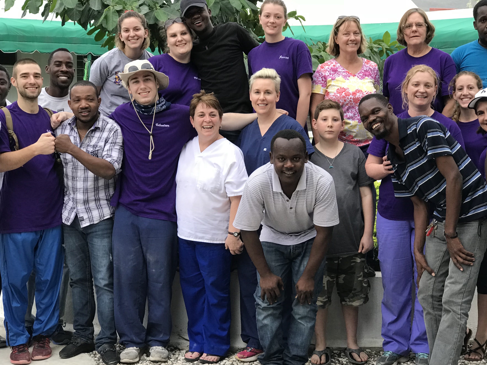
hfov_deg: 29.8
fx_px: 914
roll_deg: -0.4
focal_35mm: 65
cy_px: 204
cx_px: 269
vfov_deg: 22.6
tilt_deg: -4.8
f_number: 2.8
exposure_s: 1/50
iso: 40
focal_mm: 6.6
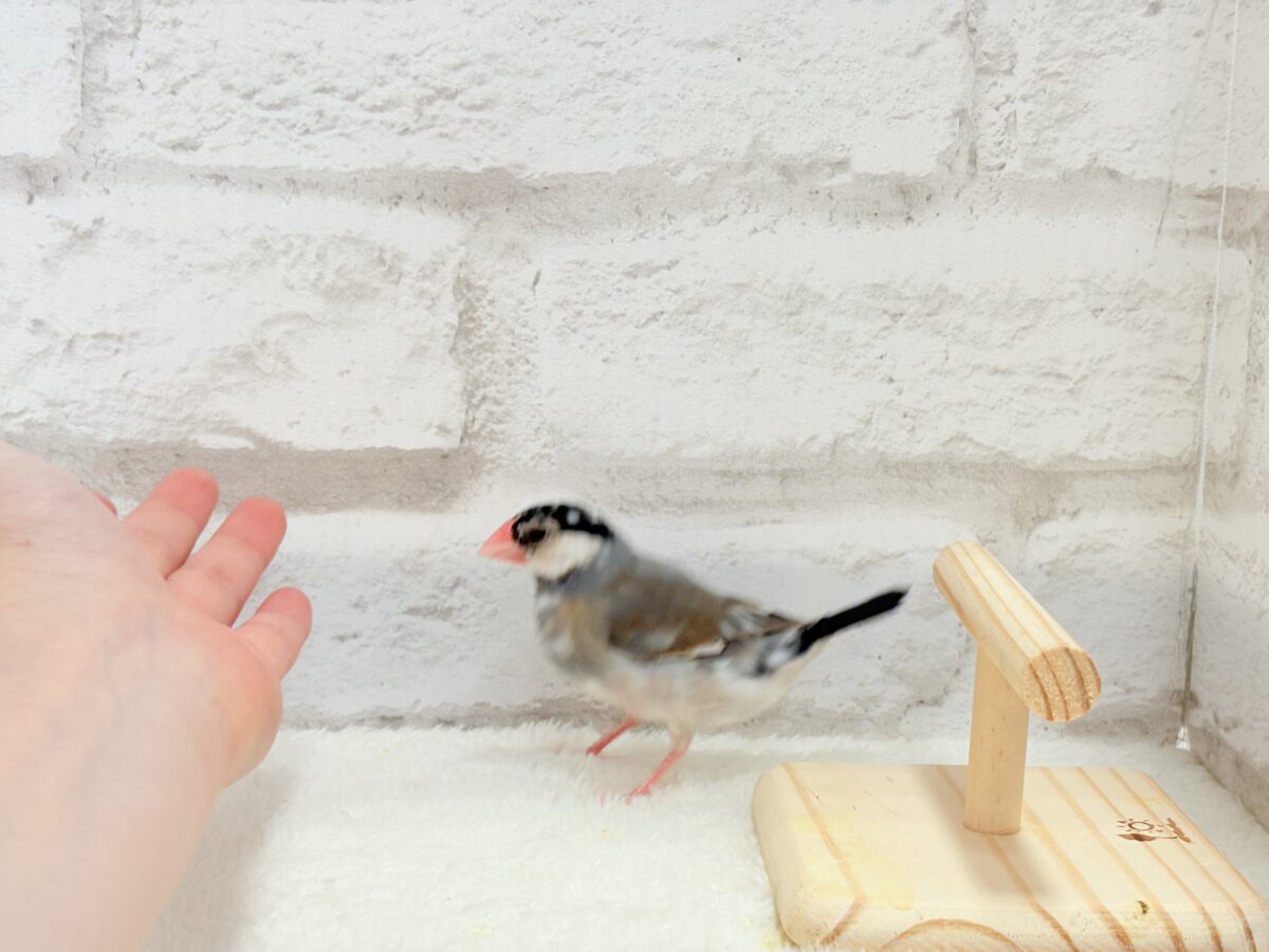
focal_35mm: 52
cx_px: 634
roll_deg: -0.2
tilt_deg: -9.3
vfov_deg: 28.0
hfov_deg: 36.8
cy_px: 476
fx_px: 1906
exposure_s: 1/50
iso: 32
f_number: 1.6
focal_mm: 5.96
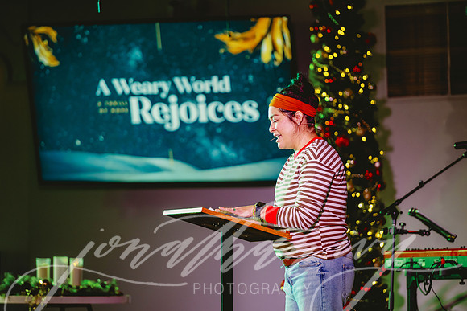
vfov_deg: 6.9
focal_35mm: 200
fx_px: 2595
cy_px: 156
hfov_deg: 10.3
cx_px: 234
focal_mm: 200
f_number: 2.8
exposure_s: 1/160
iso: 500
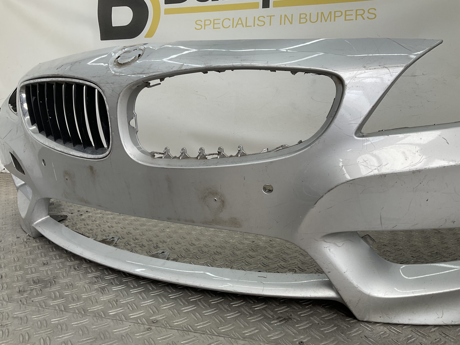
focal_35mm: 29
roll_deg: -1.1
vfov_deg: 48.2
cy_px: 172
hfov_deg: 61.7
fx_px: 385
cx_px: 230
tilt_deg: -11.3
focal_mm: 3
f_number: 1.8
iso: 16
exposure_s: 1/184
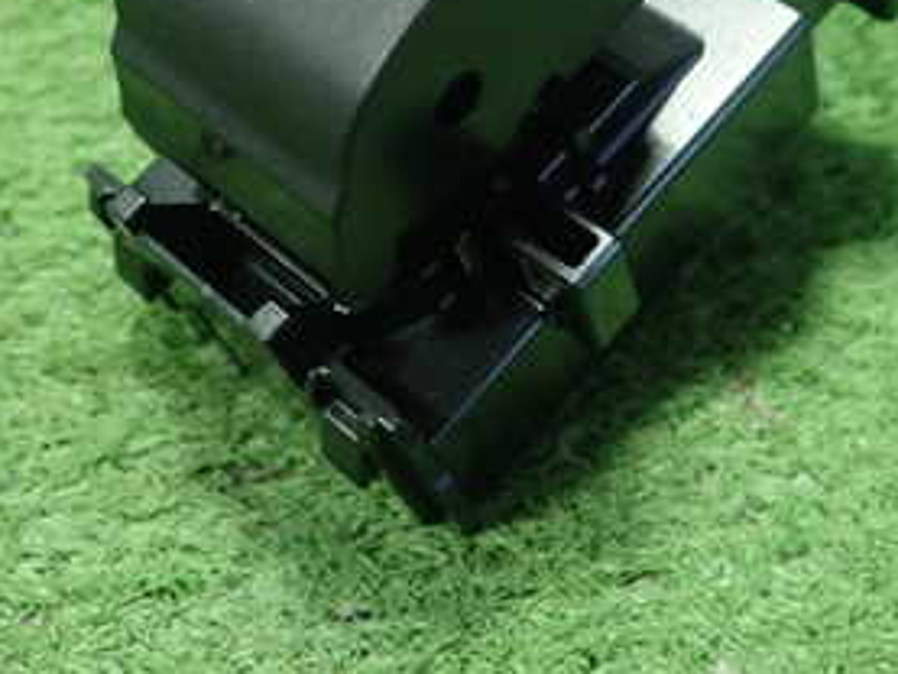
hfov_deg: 29.8
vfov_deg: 21.9
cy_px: 32
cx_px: 473
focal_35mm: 65
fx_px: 1687
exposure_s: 1/125
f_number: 2.3
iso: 640
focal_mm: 5.5
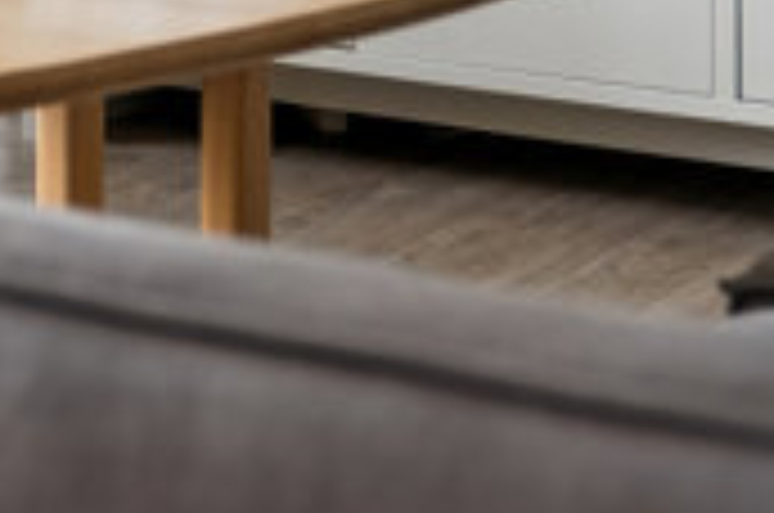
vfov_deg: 8.8
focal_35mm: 149
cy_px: -407
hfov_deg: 12.2
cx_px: -770
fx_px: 3198
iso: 250
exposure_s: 1/100
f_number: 2.8
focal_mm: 32
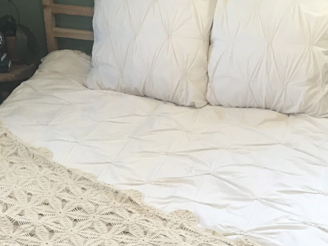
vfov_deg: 22.7
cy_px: 225
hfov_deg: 30.5
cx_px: 117
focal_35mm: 63
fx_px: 597
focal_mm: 3.99
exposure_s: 1/30
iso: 40
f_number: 1.8
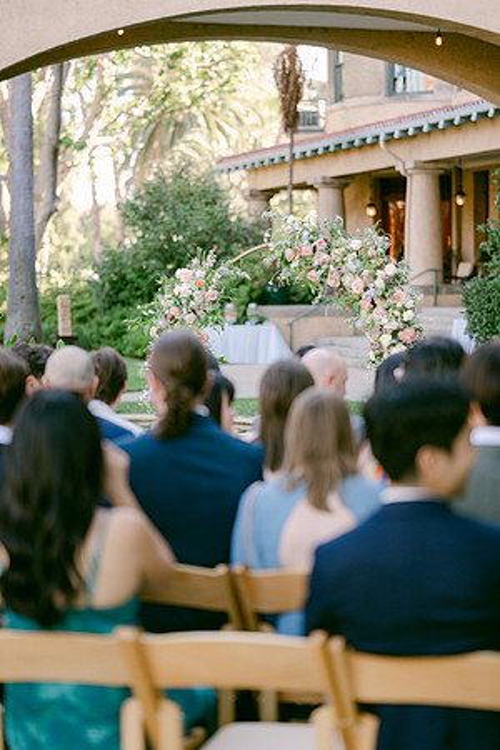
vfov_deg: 23.9
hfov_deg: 16.1
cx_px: 250
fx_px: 1771
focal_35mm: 85
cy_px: 375
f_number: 1.8
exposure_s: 1/320
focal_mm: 85
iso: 80
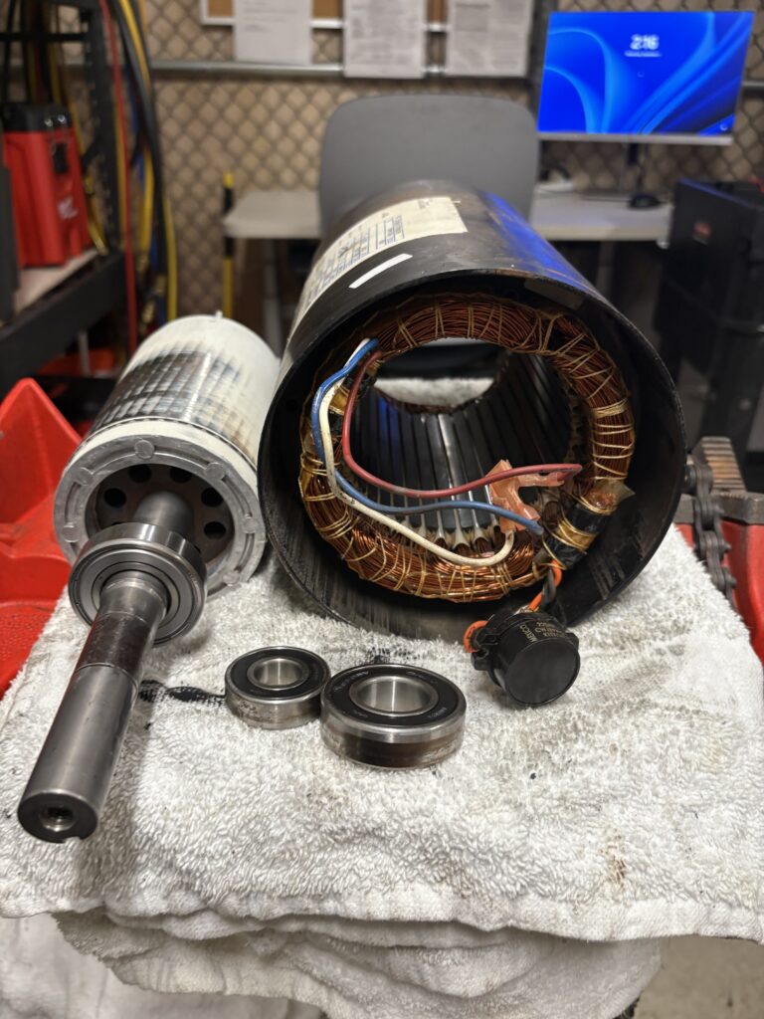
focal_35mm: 26
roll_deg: -0.7
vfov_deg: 67.3
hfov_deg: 53.1
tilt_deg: -29.2
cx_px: 382
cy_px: 510
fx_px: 765
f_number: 1.6
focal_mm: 5.96
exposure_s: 1/50
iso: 160
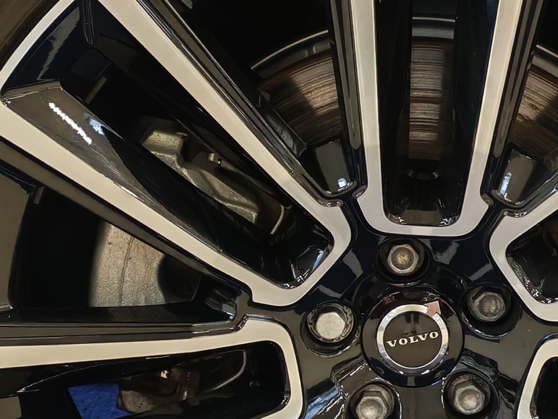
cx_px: 418
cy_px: 335
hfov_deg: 17.9
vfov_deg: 13.5
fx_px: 1757
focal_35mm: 109
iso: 1250
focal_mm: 6.12
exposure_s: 1/100
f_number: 1.9
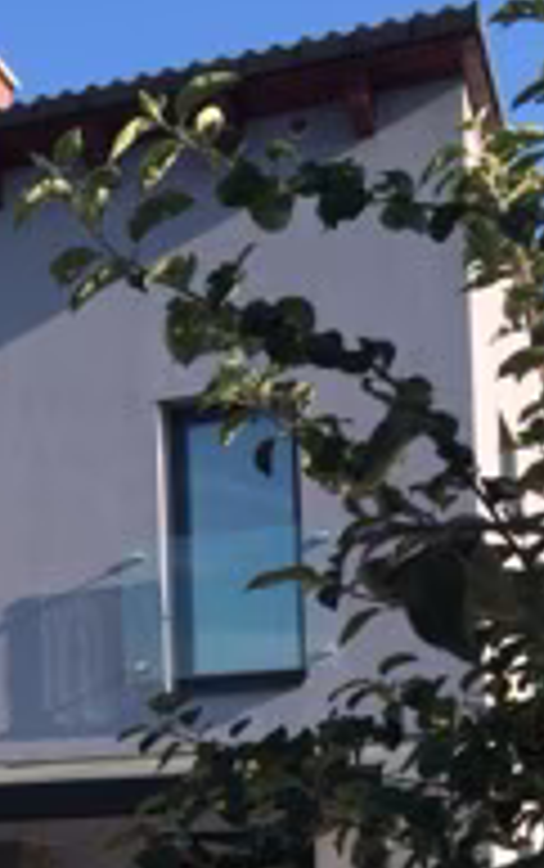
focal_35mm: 79
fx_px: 1870
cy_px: 760
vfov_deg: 25.4
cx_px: -130
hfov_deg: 15.8
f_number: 2.2
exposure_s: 1/1140
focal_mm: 4.12
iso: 32
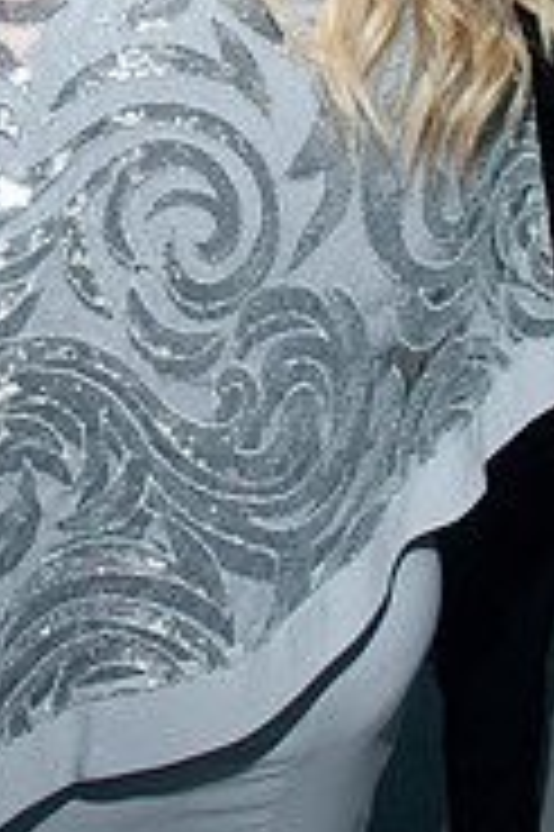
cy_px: 45
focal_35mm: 80
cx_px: 36
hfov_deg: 16.8
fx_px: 1850
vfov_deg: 24.5
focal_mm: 22
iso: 100
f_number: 5.6
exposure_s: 1/250
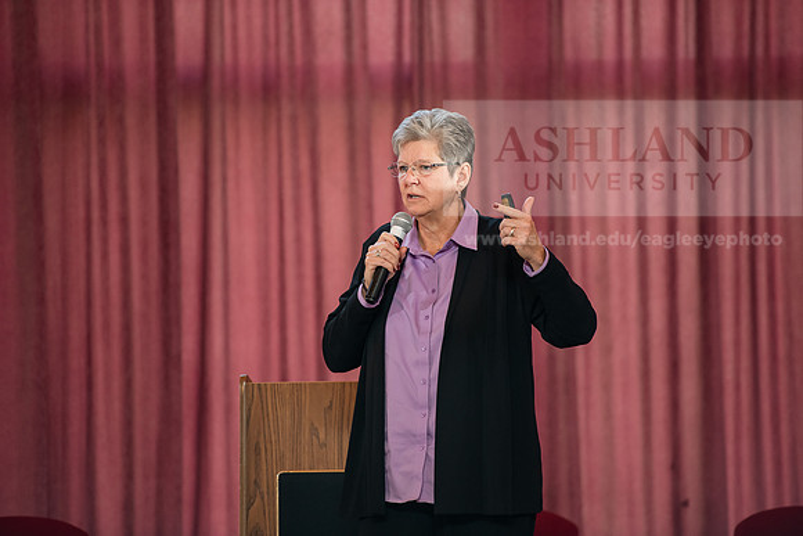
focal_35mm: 200
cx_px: 402
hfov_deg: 10.3
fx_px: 4462
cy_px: 268
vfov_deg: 6.9
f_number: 3.2
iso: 1250
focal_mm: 200
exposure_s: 1/200
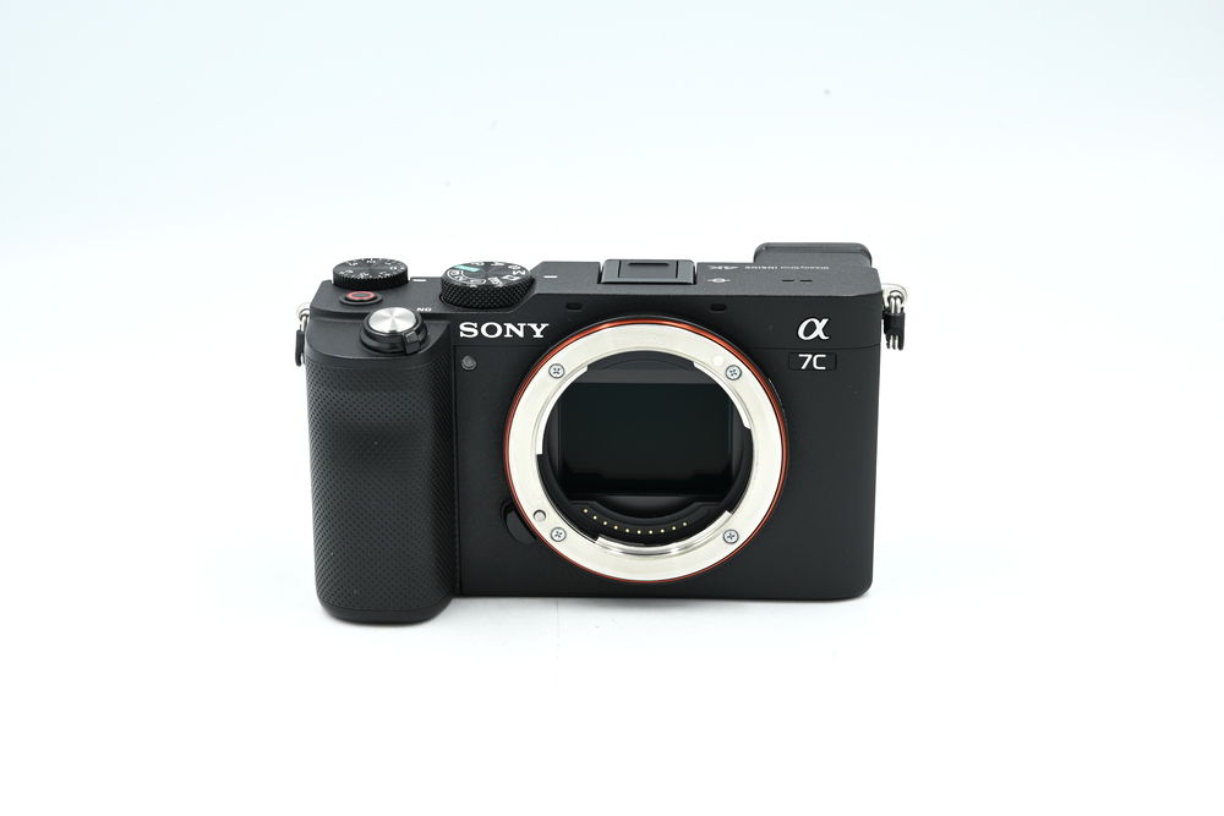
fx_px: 2380
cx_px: 612
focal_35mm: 70
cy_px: 408
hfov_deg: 28.8
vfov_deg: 19.5
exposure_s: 1/13
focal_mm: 70
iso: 100
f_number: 14
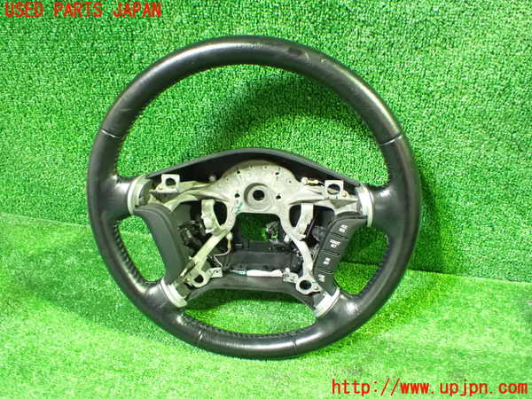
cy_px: 200
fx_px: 461
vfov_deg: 46.8
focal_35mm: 30
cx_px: 266
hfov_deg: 60.0
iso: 1600
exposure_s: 1/30
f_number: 2.3
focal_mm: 5.4
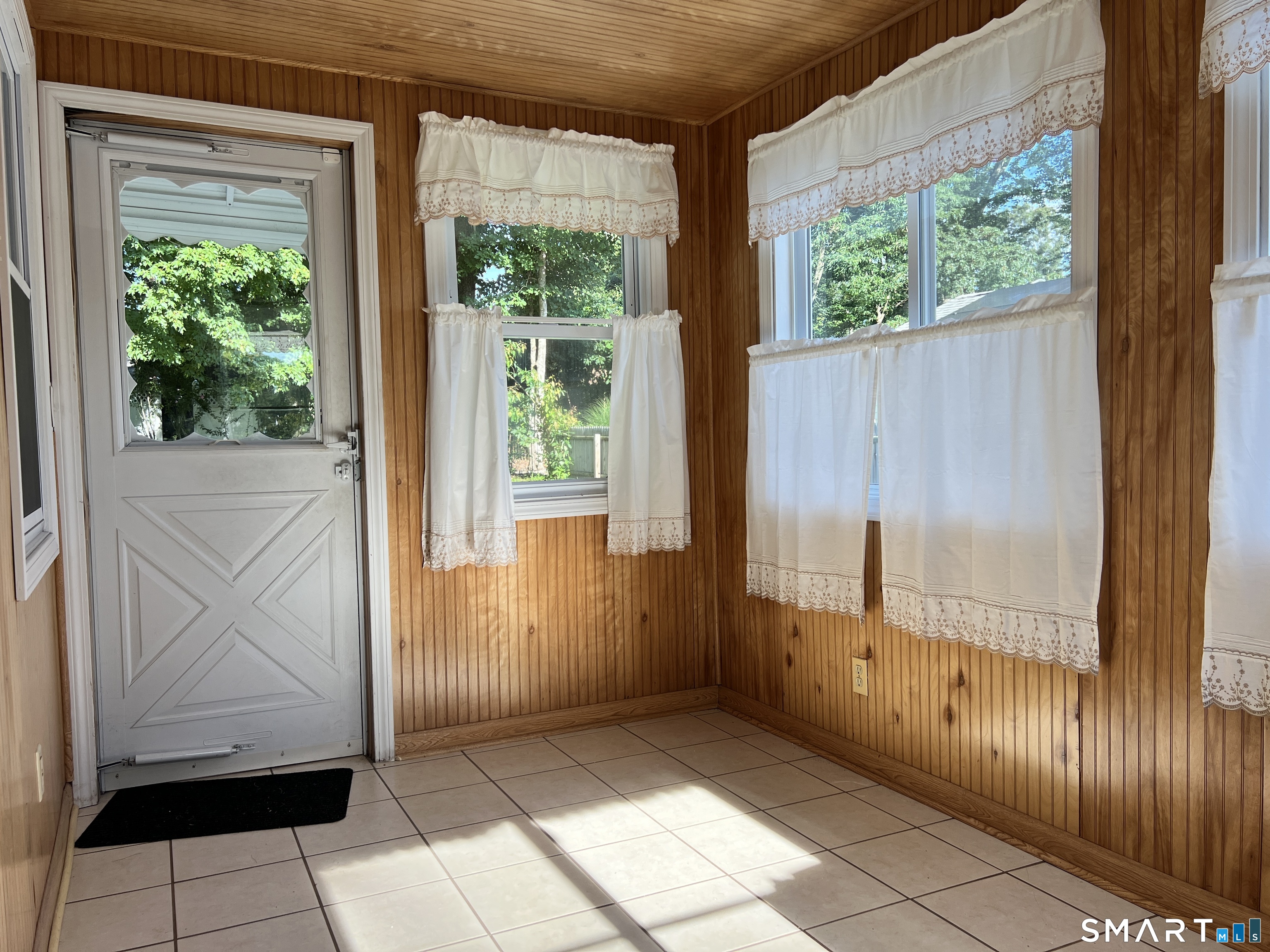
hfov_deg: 67.3
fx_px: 954
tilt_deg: -2.7
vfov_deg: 53.1
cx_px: 635
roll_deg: +1.3
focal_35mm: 26
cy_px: 476
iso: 50
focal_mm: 5.7
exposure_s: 1/414
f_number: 1.5
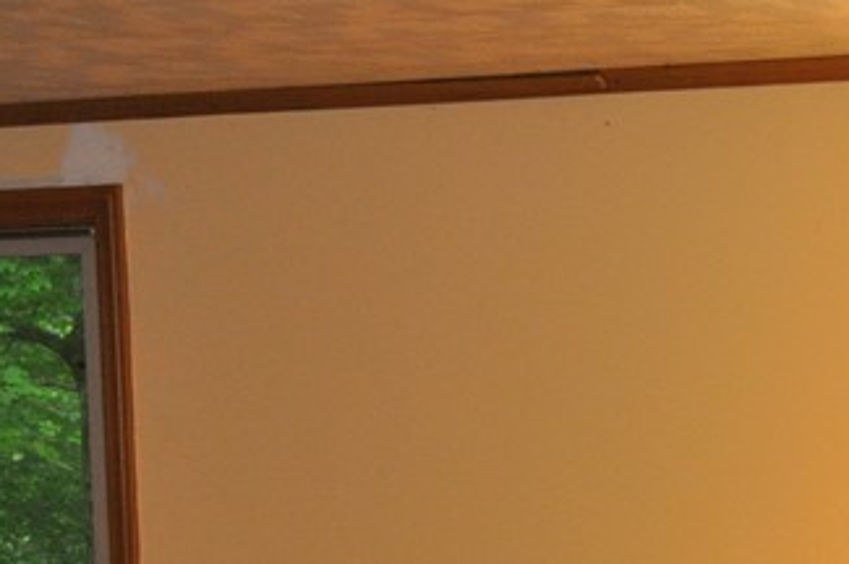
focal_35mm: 136
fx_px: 3196
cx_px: 708
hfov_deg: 15.0
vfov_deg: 9.9
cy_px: 776
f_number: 3.8
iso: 800
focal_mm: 27
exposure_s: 1/100
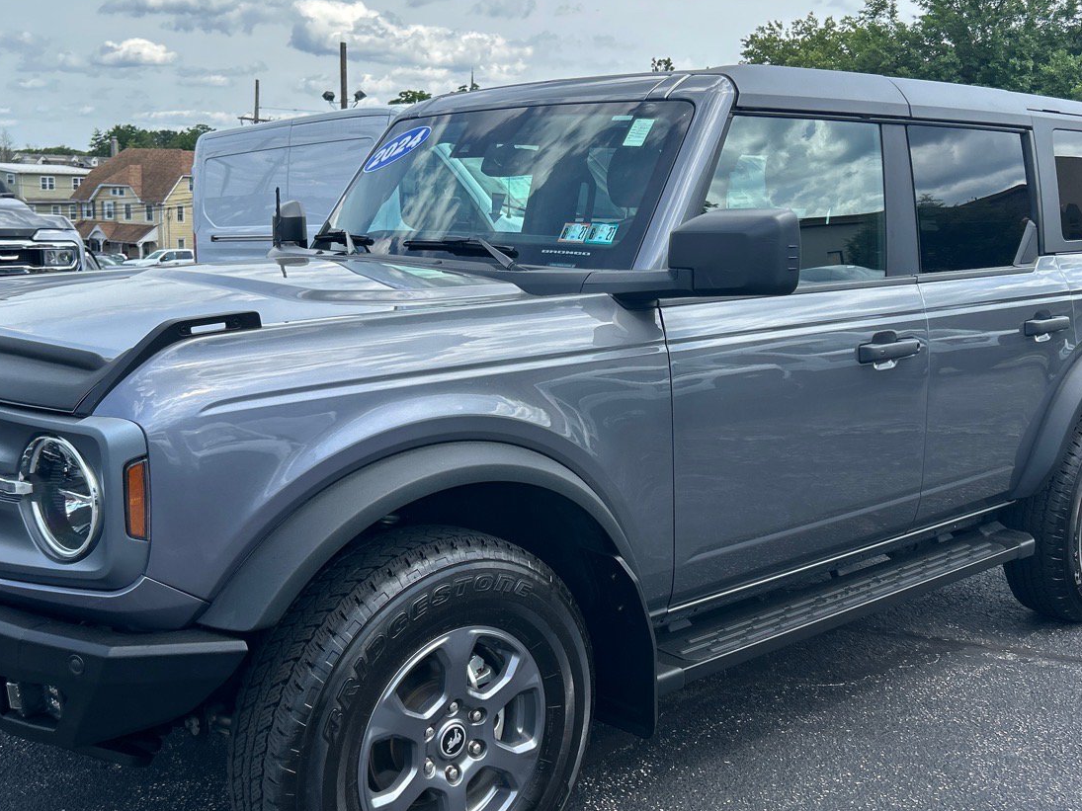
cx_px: 501
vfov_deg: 37.7
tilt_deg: -11.2
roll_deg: -1.7
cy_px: 410
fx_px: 1188
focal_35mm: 38
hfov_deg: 48.9
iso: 50
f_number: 1.5
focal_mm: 5.7
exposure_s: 1/1972
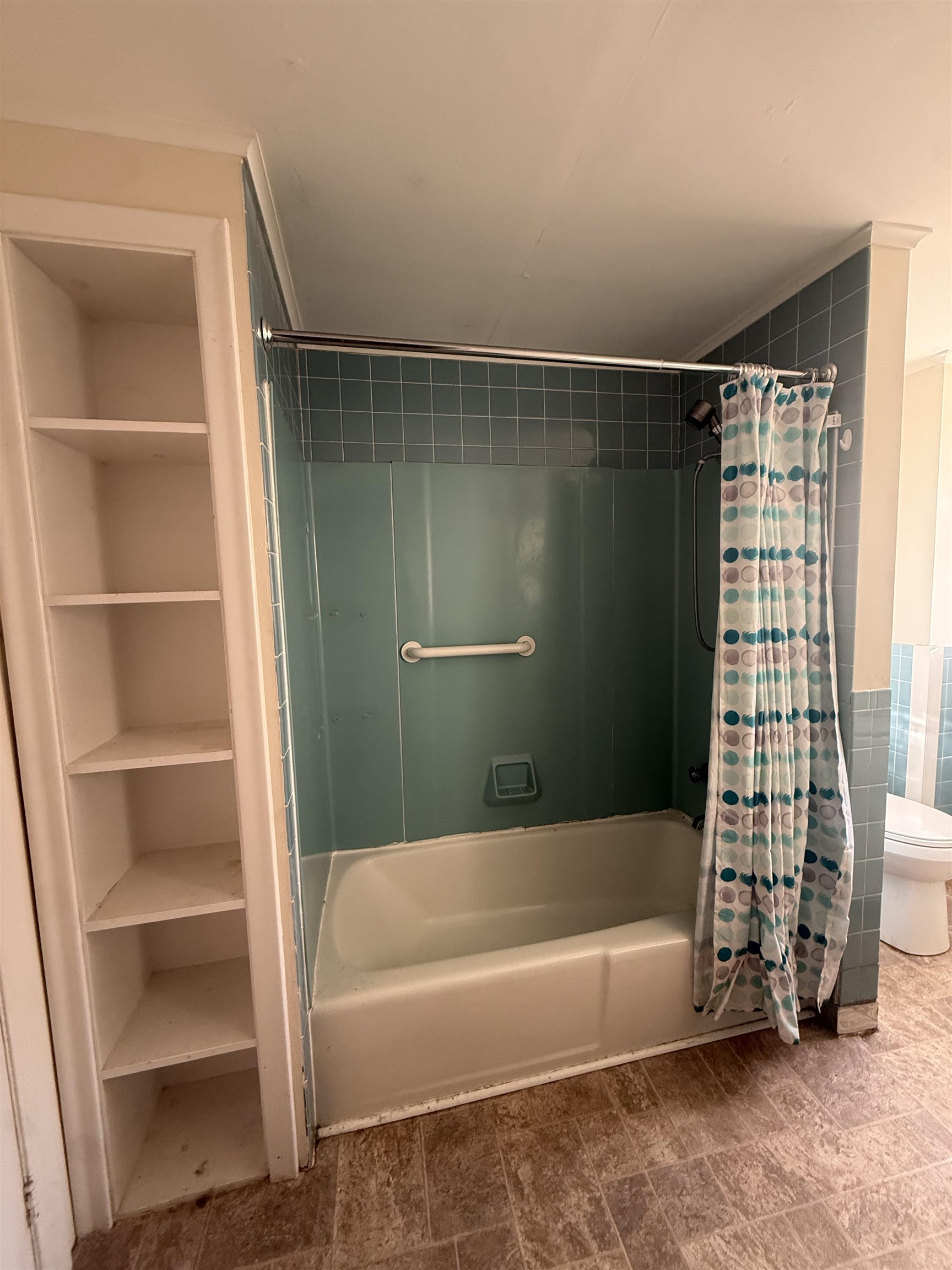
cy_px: 635
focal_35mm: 14
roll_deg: +1.2
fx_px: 513
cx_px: 476
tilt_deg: -5.3
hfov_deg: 85.7
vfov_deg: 102.1
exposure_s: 1/76
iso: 320
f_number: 2.2
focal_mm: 2.22
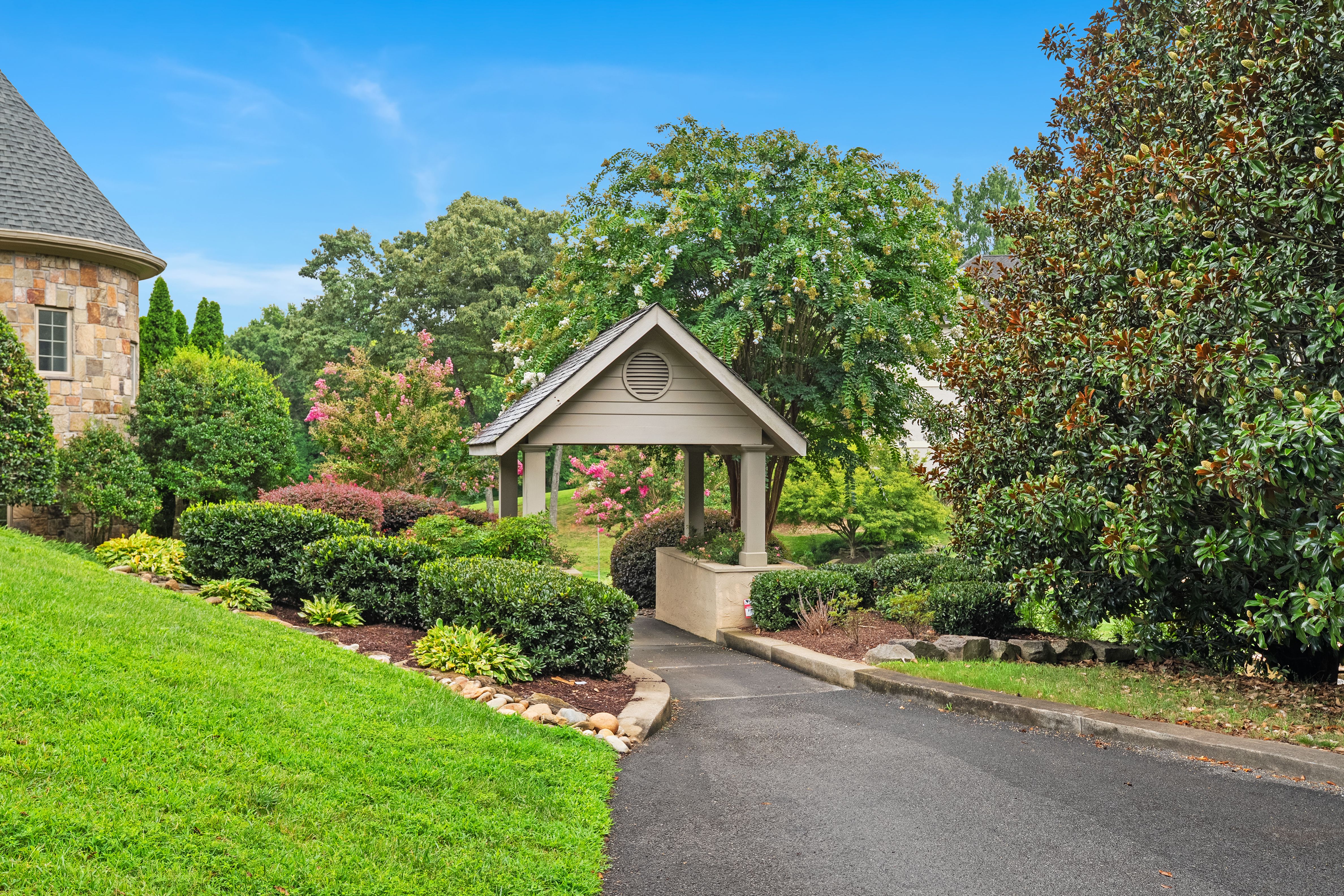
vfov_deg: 44.3
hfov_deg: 62.8
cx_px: 672
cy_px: 448
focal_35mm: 30
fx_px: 1101
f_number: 8
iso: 400
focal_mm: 29.5
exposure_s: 1/40
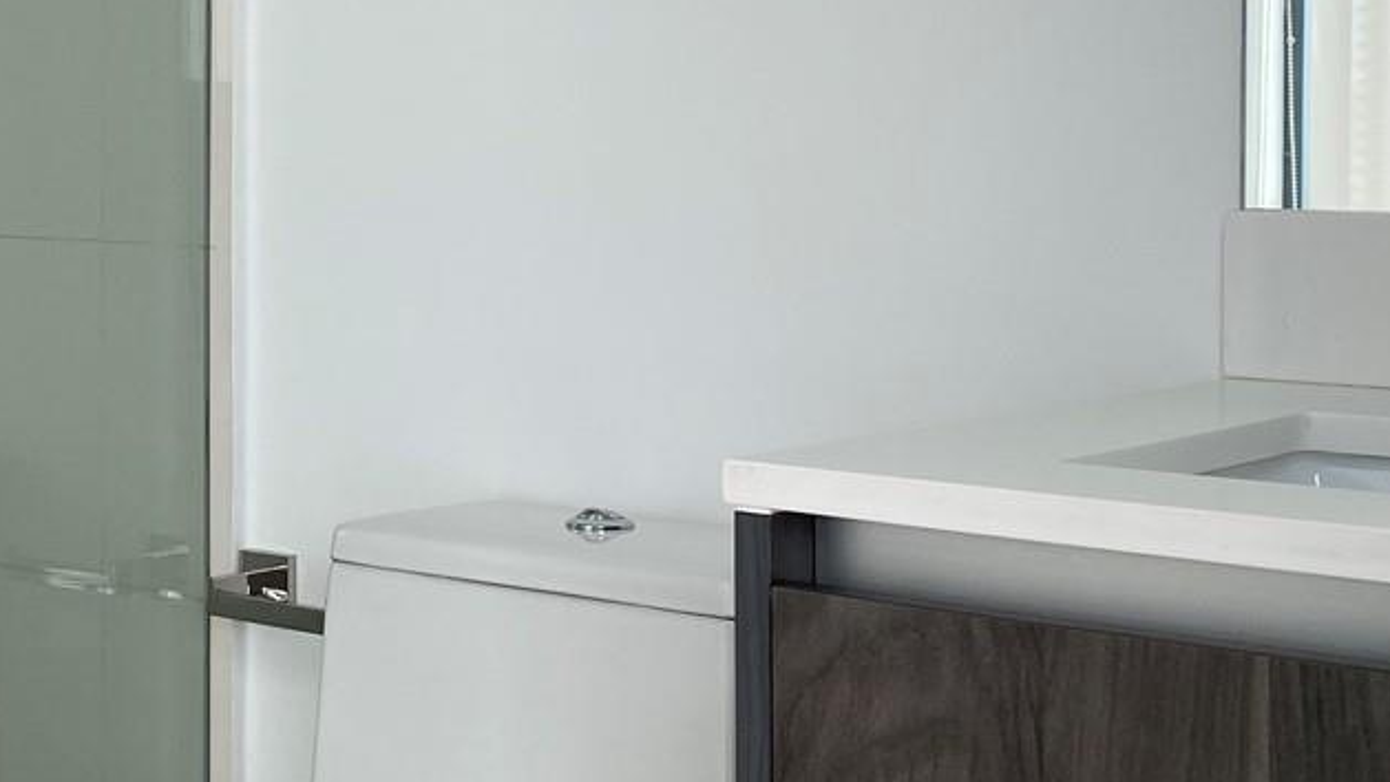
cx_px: 256
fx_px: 2654
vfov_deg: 16.7
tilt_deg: -0.7
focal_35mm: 72
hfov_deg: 28.6
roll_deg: +0.3
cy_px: 205
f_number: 1.8
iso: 32
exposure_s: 1/351
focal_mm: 4.25
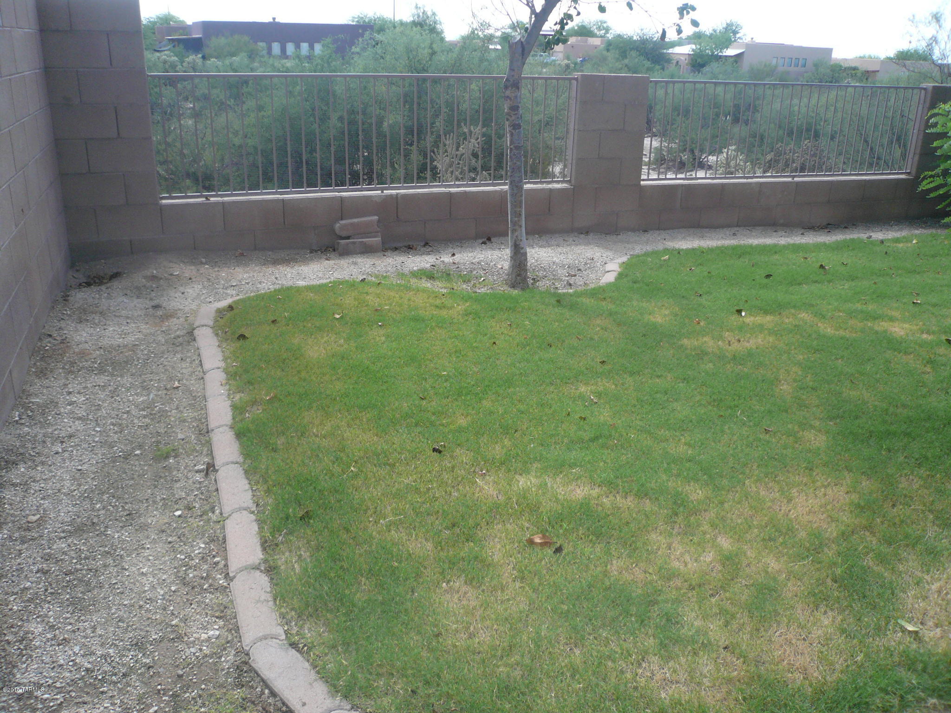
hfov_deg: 63.4
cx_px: 476
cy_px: 356
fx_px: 769
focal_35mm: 28
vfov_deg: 49.7
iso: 100
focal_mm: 4.6
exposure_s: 1/400
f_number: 2.8
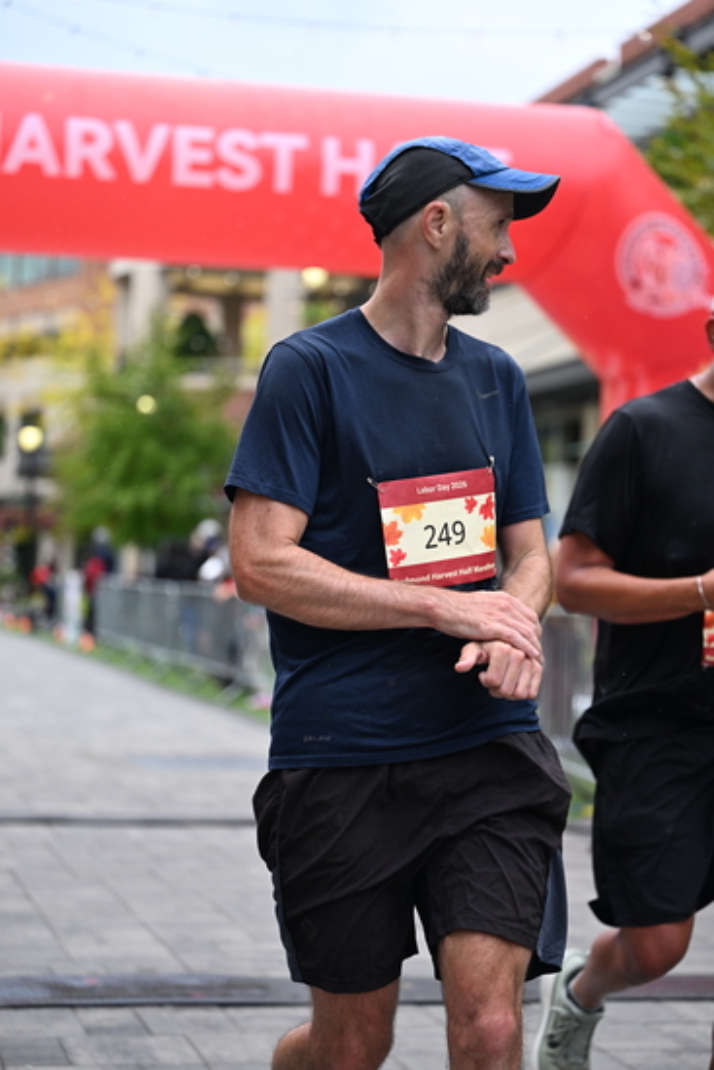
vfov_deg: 28.8
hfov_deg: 19.5
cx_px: 357
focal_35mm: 70
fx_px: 2081
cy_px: 535
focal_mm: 70
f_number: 2.8
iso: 1250
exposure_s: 1/2500
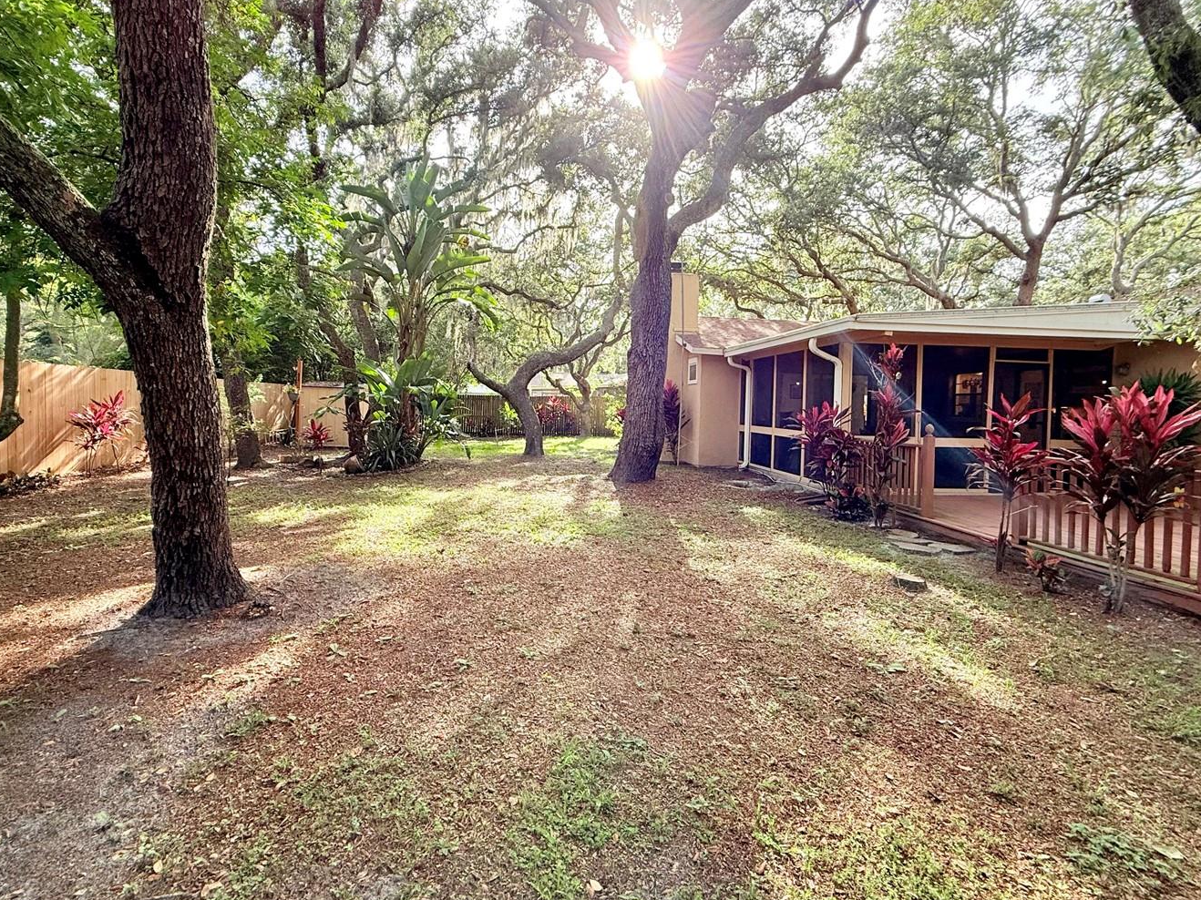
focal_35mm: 17
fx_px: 590
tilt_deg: -0.4
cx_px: 590
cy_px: 422
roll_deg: -1.4
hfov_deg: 91.0
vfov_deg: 74.6
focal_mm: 2.22
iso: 64
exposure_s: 1/201
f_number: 2.2
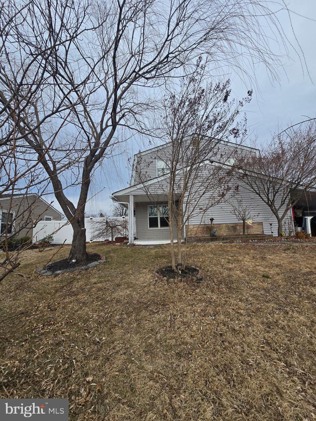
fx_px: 158
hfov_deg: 89.9
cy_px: 210
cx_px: 158
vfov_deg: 106.2
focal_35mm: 13
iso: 50
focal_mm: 2.2
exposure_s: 1/1894
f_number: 2.2
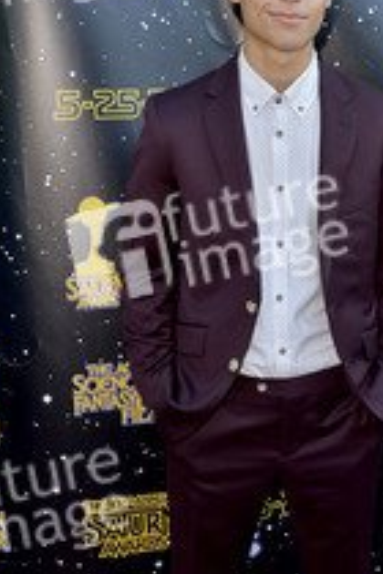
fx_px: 973
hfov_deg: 22.1
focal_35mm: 61
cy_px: 377
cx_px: 289
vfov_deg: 32.6
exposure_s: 1/320
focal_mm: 32
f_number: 6.3
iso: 500
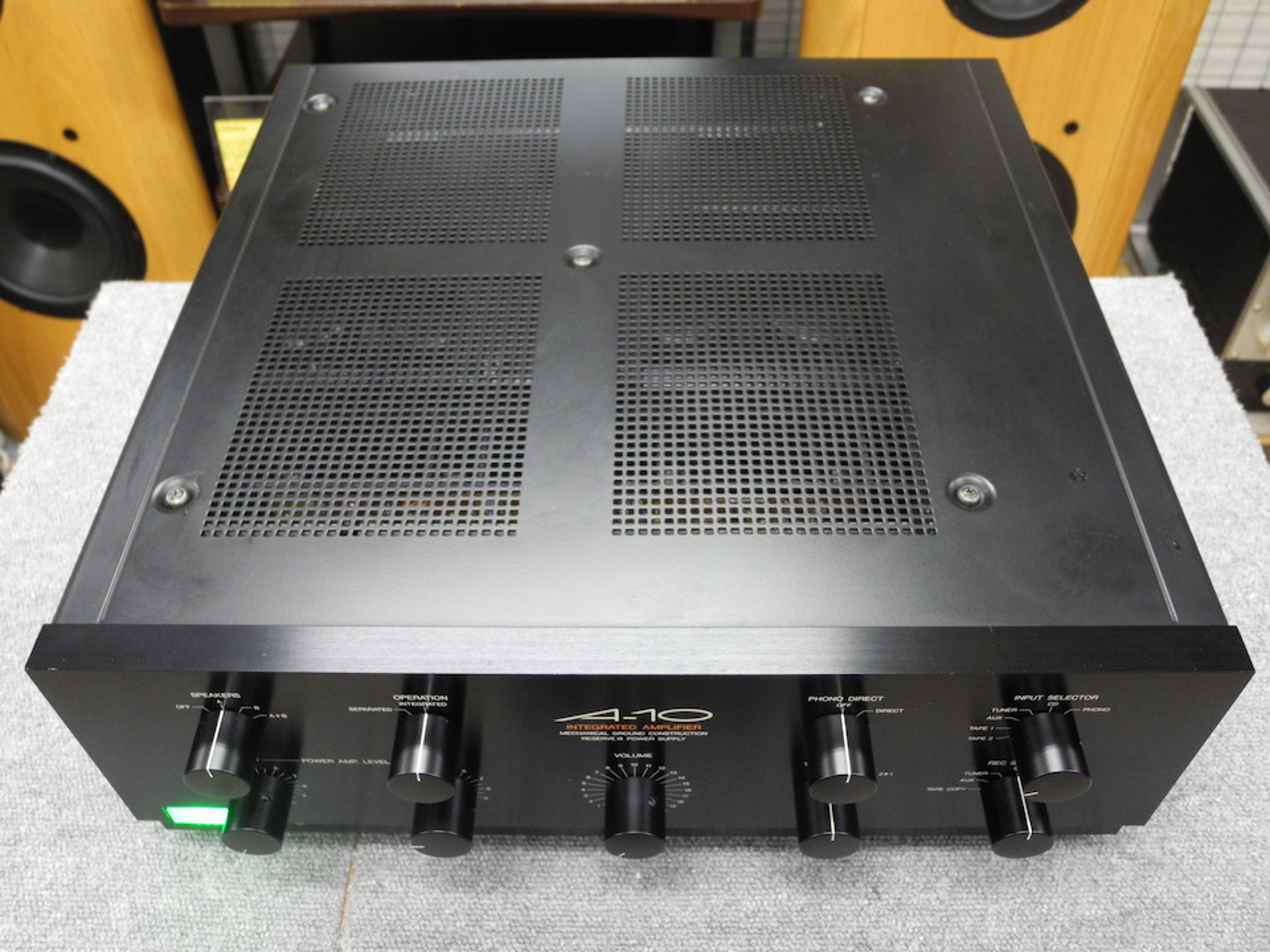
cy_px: 476
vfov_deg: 44.2
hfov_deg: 56.8
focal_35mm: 32
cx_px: 635
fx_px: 1174
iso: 400
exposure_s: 1/21.2
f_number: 2.8
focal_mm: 6.8
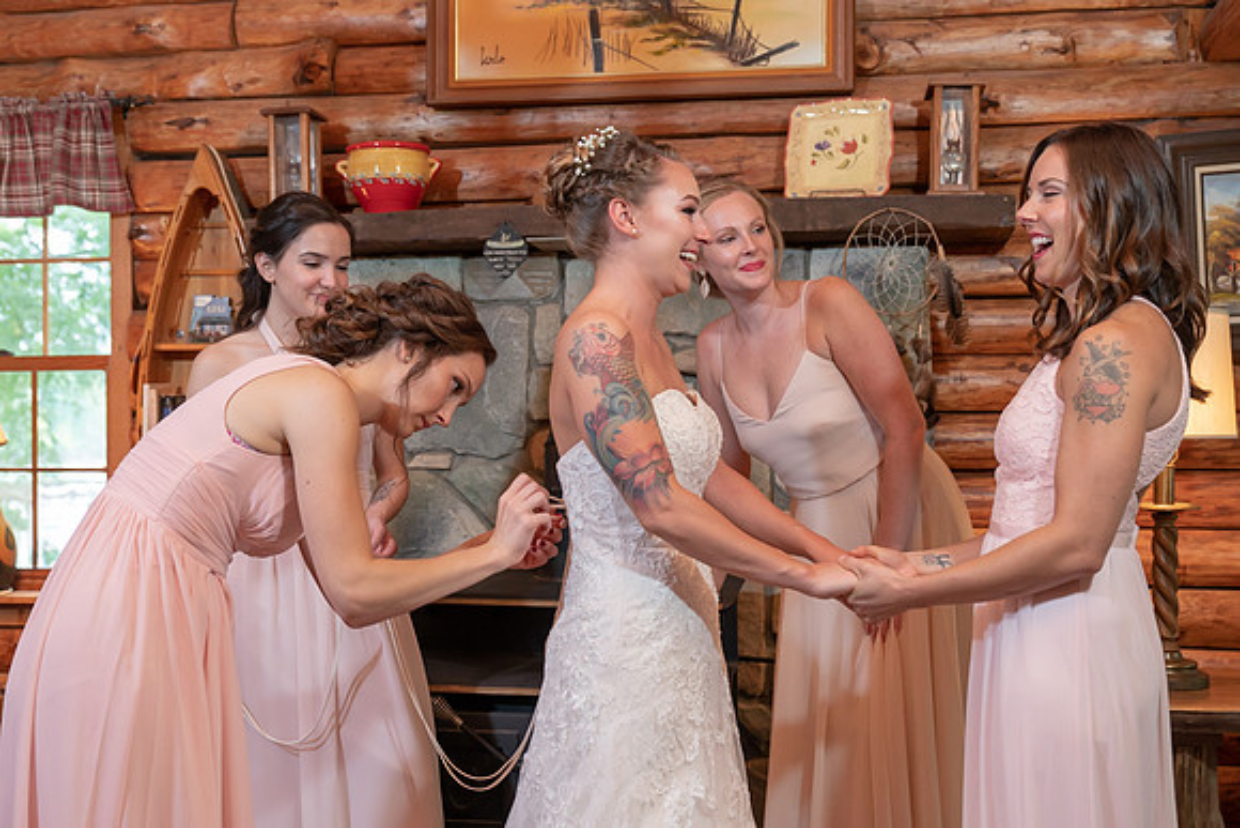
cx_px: 636
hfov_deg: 49.9
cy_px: 414
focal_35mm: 39
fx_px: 1333
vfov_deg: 34.5
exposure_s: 1/200
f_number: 4
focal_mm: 37
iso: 2000
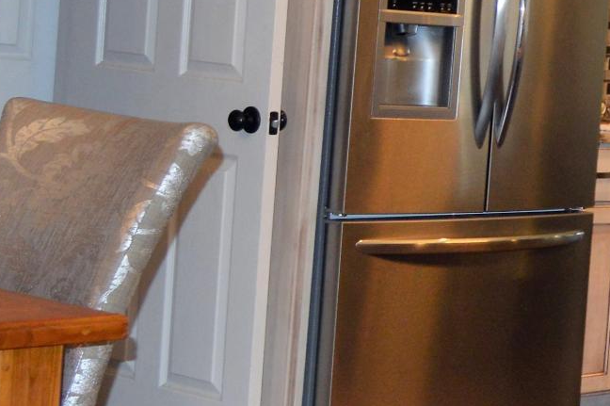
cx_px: 931
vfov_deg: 10.9
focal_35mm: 125
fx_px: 2116
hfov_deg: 15.1
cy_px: 67
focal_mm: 18
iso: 500
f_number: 3.5
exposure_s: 1/60
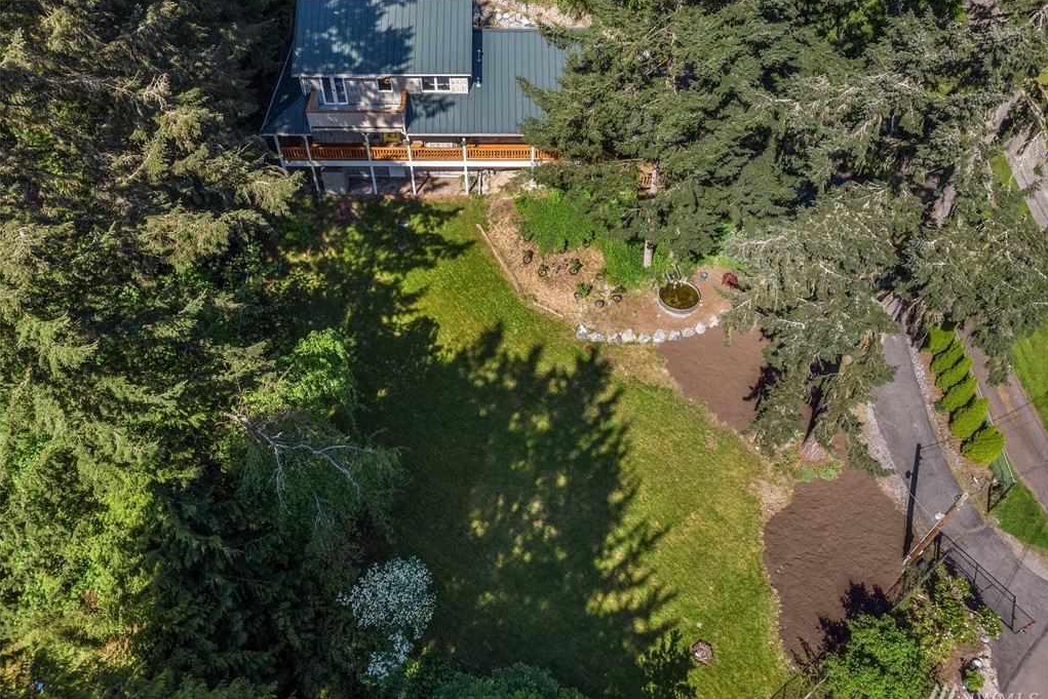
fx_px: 728
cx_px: 525
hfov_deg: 71.5
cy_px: 321
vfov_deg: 51.2
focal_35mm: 25
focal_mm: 4.5
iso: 100
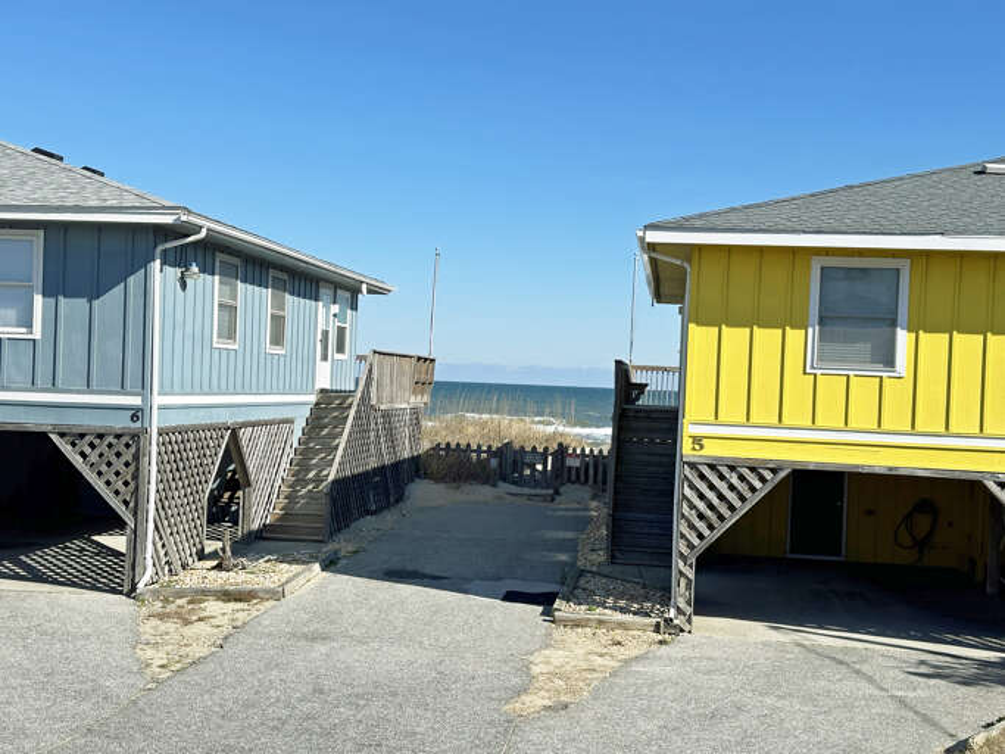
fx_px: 1393
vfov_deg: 30.3
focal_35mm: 48
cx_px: 502
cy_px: 377
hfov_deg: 39.7
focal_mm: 6.86
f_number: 1.78
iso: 64
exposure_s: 1/5263
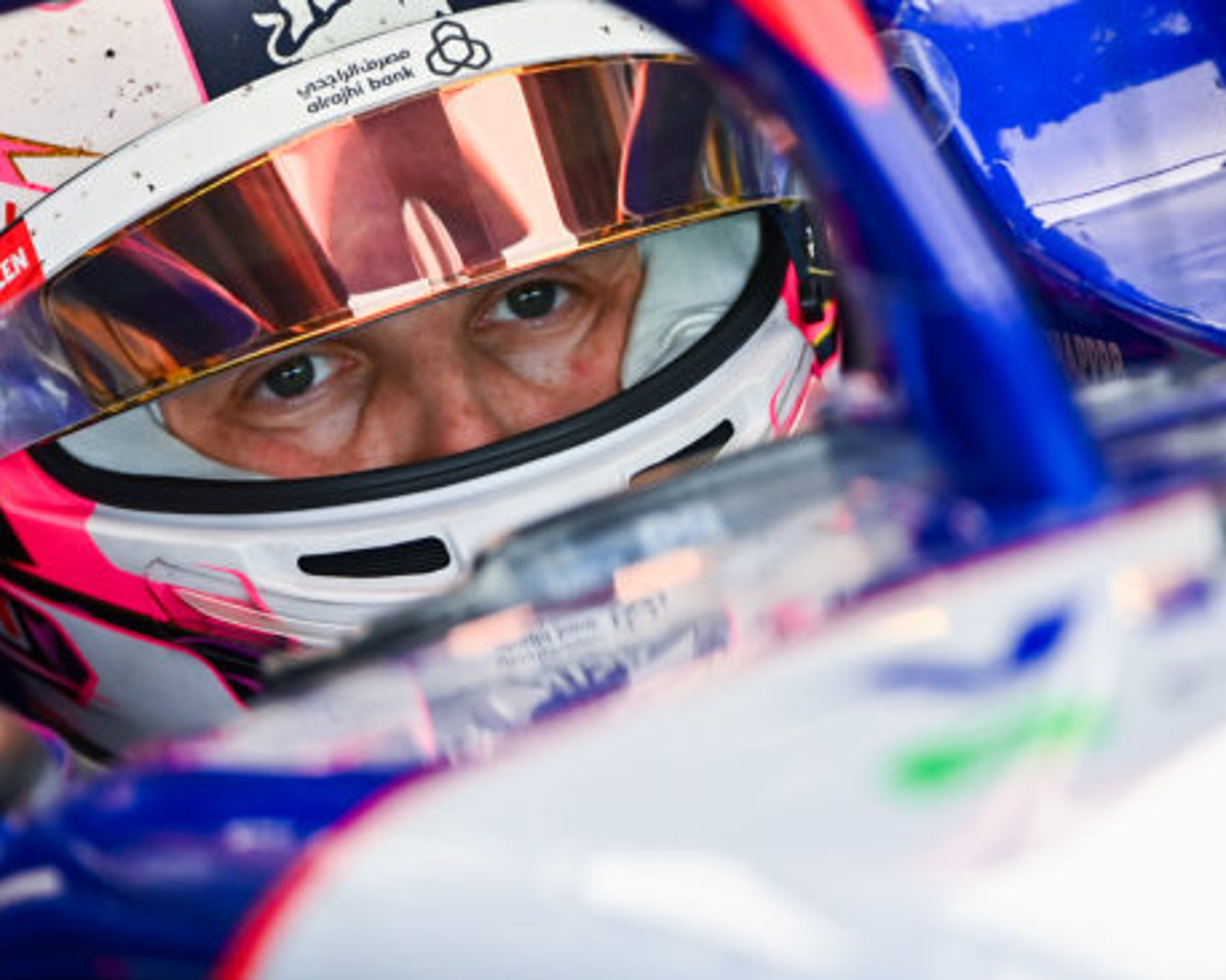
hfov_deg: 3.1
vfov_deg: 2.5
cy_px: 584
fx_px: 22306
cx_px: 589
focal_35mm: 615
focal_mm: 400
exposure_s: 1/500
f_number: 4
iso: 800
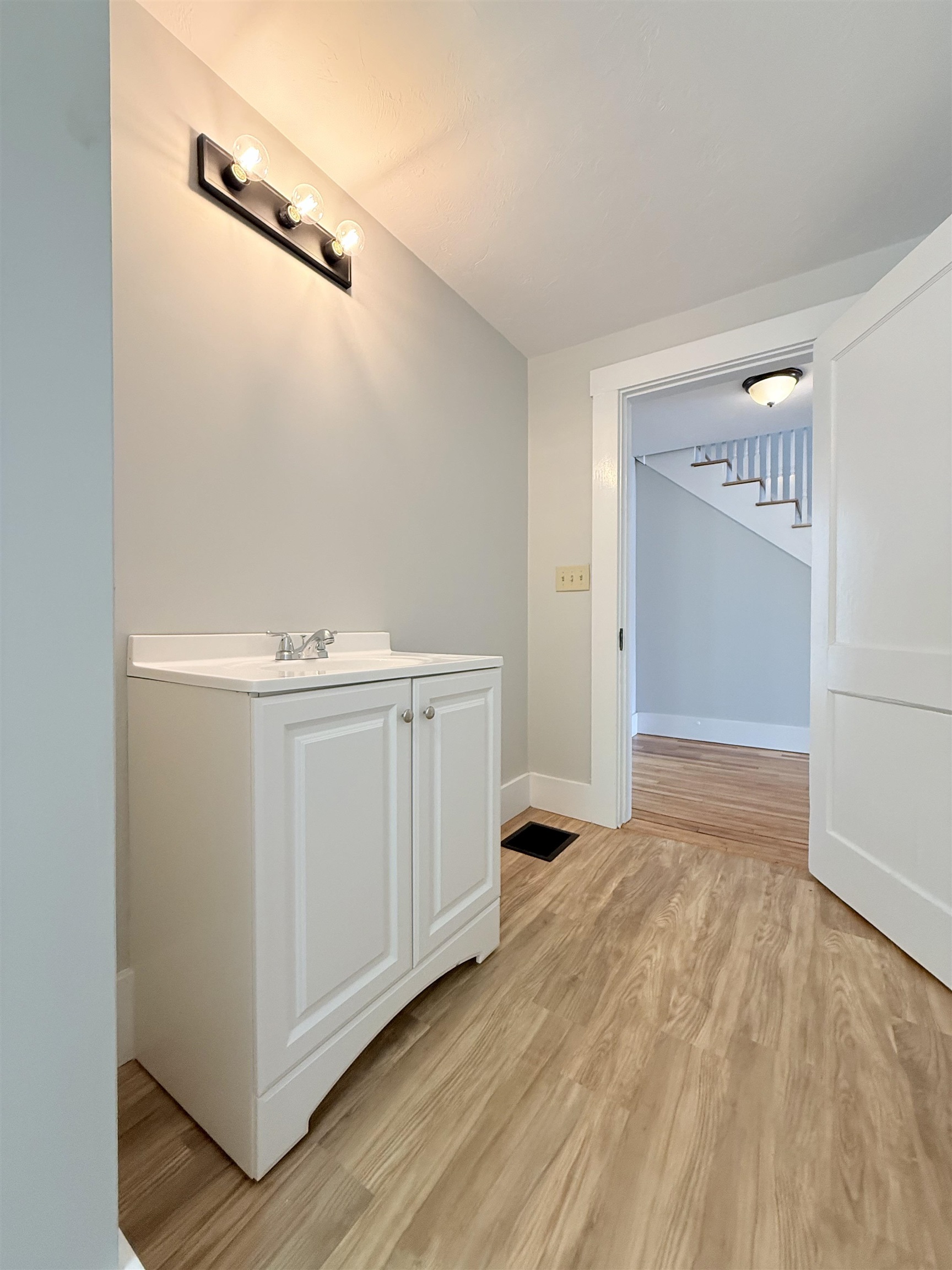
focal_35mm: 14
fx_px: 513
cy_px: 635
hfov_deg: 85.7
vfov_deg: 102.1
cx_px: 476
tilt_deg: -1.2
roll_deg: +0.0
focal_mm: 2.22
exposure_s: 1/120
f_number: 2.2
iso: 250
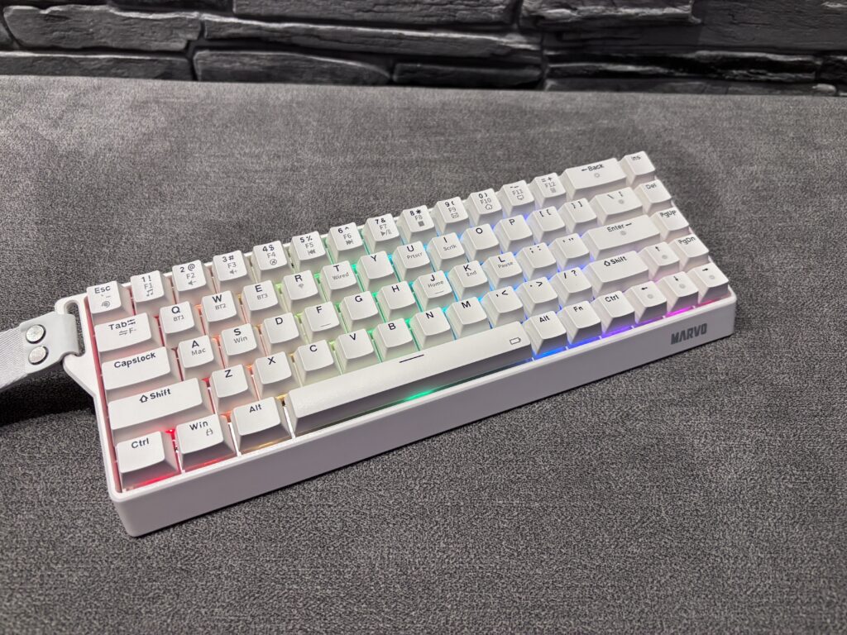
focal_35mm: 26
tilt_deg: -49.7
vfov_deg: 53.1
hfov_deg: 67.3
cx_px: 424
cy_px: 318
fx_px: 636
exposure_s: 1/50
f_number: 1.6
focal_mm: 5.96
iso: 200
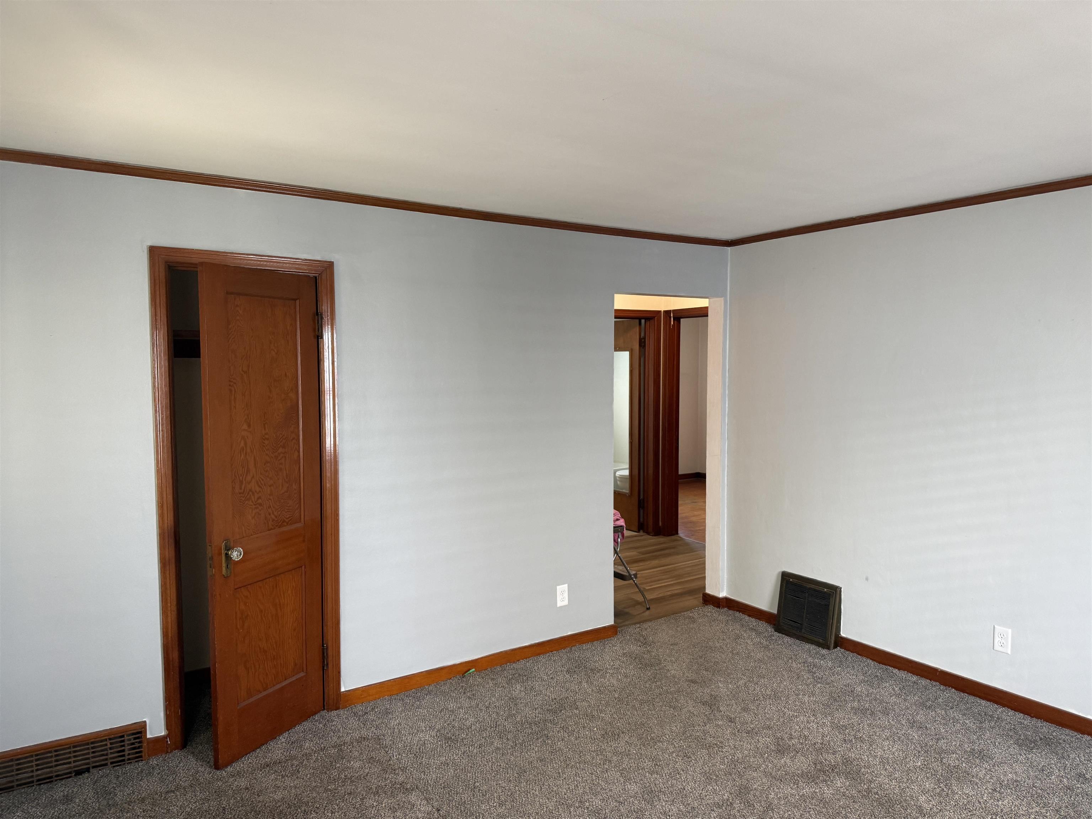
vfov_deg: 56.8
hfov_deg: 71.6
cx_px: 546
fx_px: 757
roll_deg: +0.0
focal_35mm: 24
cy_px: 410
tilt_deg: -3.6
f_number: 1.78
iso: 200
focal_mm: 6.76
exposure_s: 1/81
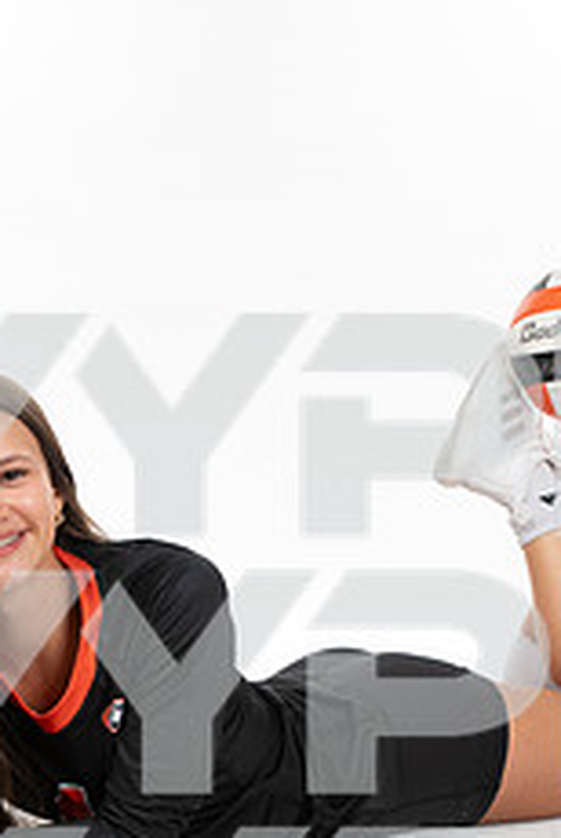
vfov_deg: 24.3
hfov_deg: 16.7
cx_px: 266
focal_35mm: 82
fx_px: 1911
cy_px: 685
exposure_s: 1/320
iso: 800
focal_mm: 42
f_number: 8
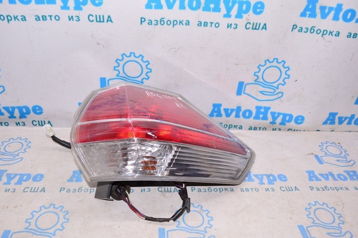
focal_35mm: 30
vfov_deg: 43.5
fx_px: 298
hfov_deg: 62.0
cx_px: 179
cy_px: 119
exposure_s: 1/200
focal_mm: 20
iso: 1600
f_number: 8
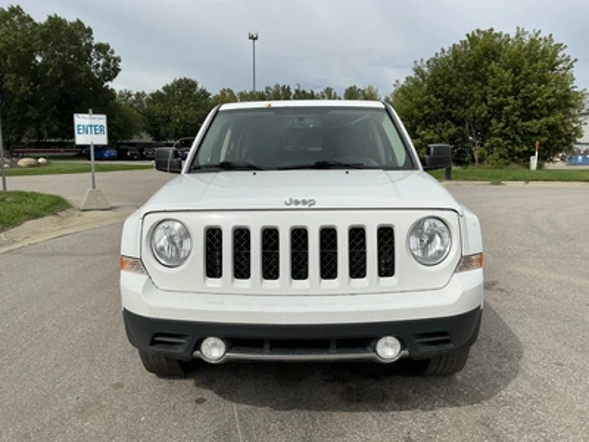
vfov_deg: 49.7
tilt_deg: -6.3
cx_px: 294
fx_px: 476
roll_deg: -0.6
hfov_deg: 63.4
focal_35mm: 28
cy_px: 221
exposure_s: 1/3125
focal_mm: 3
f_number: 1.8
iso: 25
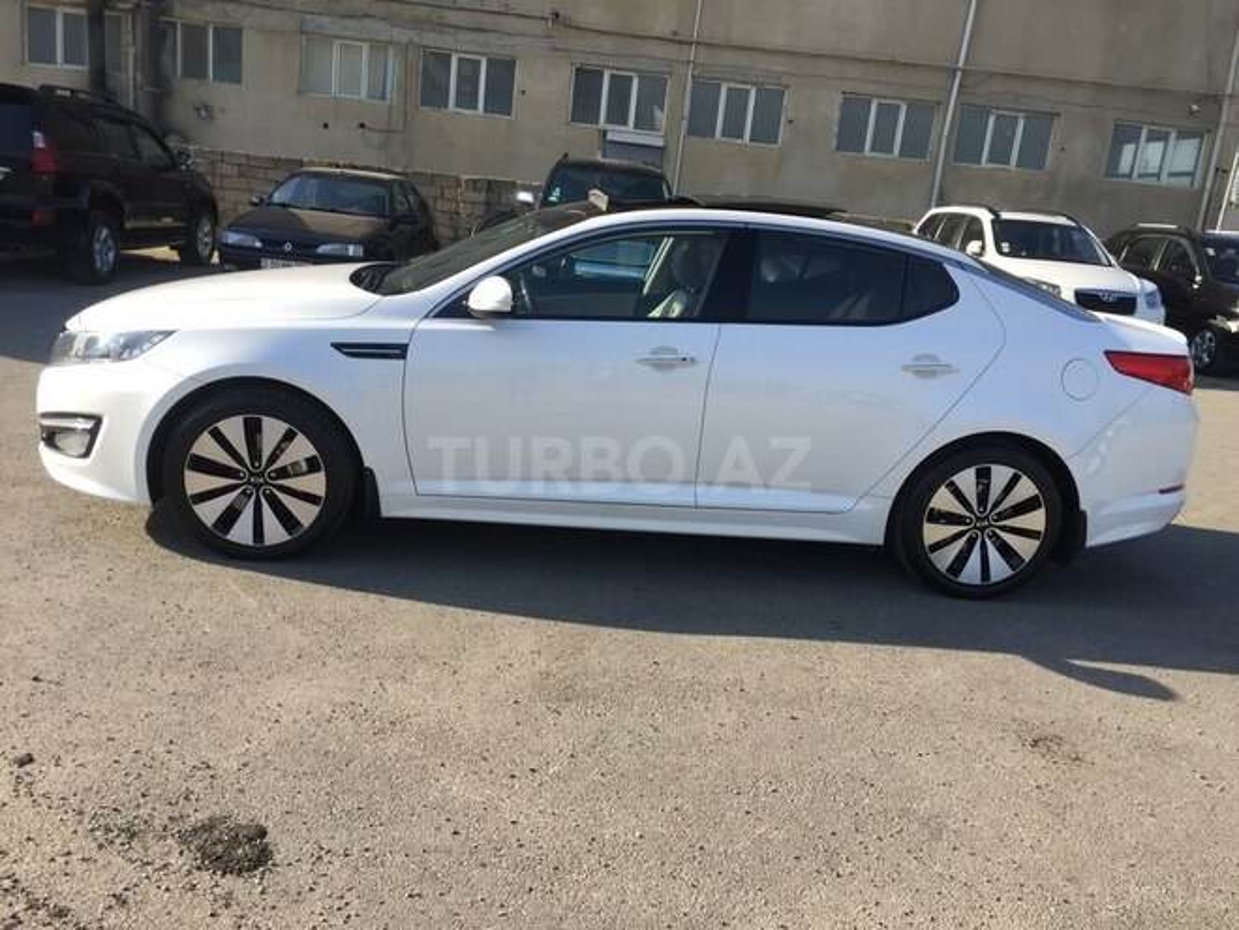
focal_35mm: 29
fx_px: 1038
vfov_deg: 48.2
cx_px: 620
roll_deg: -7.2
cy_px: 465
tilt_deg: -13.9
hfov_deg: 61.7
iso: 32
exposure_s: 1/791
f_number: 2.2
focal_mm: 4.15
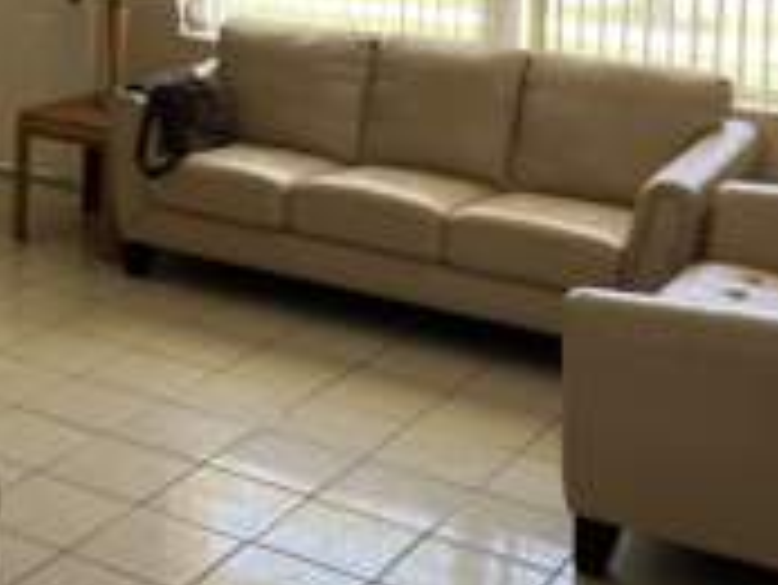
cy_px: -79
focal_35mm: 72
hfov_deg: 26.0
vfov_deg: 19.5
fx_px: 1619
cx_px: 58
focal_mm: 5.7
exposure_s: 1/139
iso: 64
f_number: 1.5
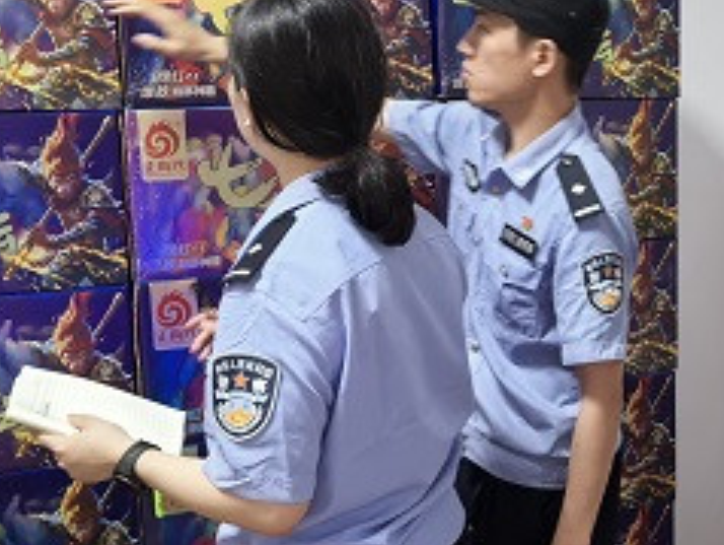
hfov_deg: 27.0
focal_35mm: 68
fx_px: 1424
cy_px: 283
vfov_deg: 21.7
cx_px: 718
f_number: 2
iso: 250
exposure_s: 1/49.8
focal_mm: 6.35
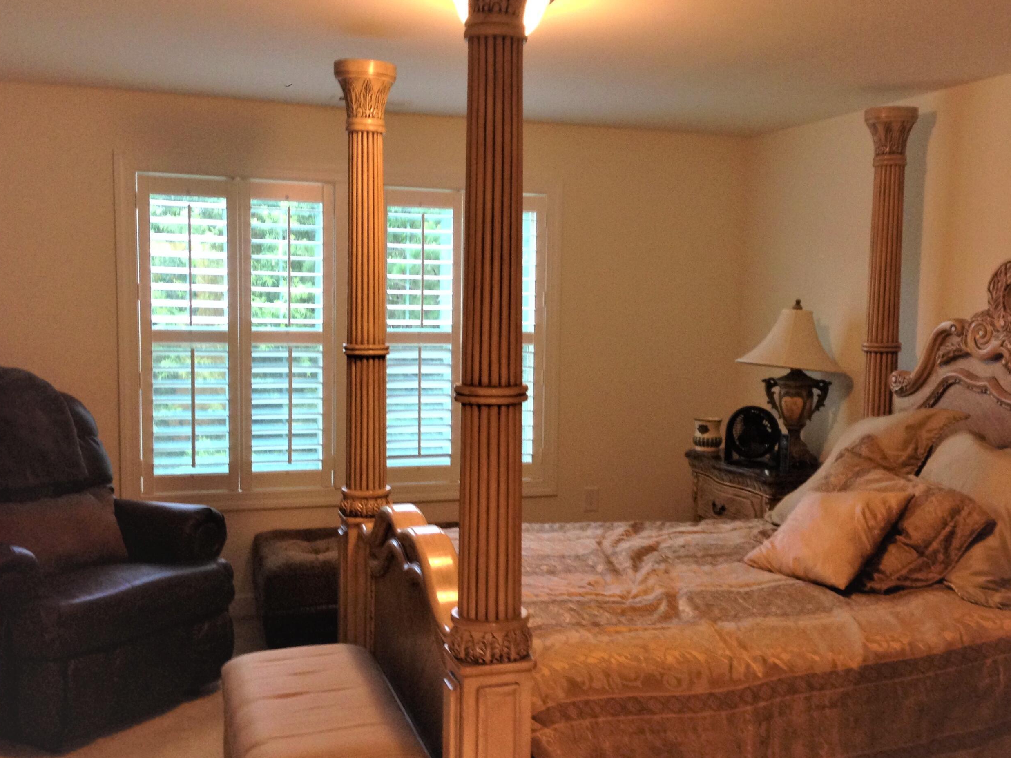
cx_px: 562
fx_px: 1168
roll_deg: -0.5
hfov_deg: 46.7
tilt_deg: -3.3
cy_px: 404
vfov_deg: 35.9
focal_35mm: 40
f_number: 2.4
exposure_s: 1/20
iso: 160
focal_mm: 4.12
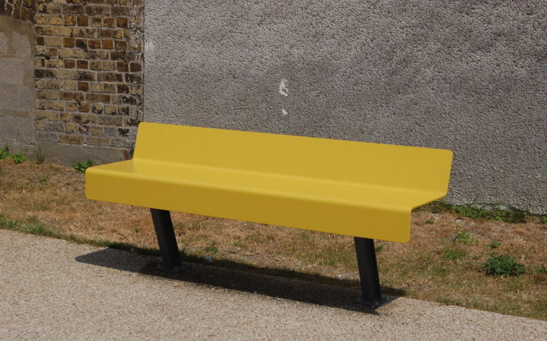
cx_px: 284
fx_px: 1192
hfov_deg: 25.8
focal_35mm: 80
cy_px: 178
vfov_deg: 16.3
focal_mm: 50
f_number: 11
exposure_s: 1/500
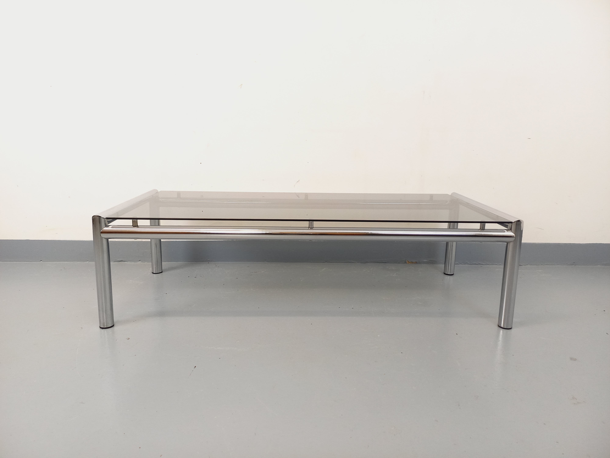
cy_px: 229
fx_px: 441
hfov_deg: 69.4
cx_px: 305
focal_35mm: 25
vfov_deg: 54.9
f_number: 1.8
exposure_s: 1/50
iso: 160
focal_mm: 4.65
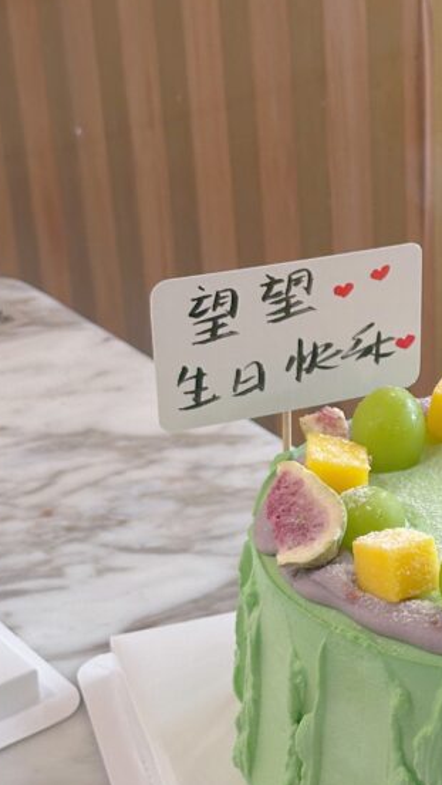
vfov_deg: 21.9
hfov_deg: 12.3
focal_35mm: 97
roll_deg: -0.1
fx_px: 2019
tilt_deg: -30.7
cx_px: 502
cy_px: 508
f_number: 1.78
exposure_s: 1/50
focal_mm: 6.86
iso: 125
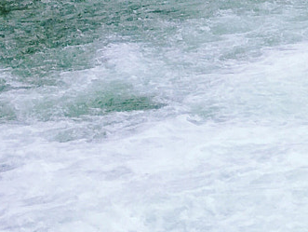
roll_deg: +0.1
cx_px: 606
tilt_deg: -4.7
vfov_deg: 10.4
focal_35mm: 140
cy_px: -44
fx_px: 1247
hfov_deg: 12.5
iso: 25
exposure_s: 1/793
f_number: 2.2
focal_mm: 4.15
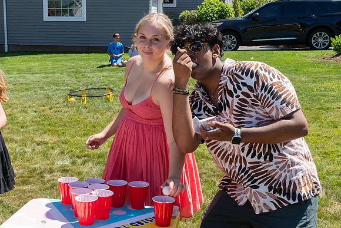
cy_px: 118
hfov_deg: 37.3
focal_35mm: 53
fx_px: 503
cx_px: 134
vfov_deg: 25.5
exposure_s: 1/1250
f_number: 8
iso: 640
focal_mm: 25
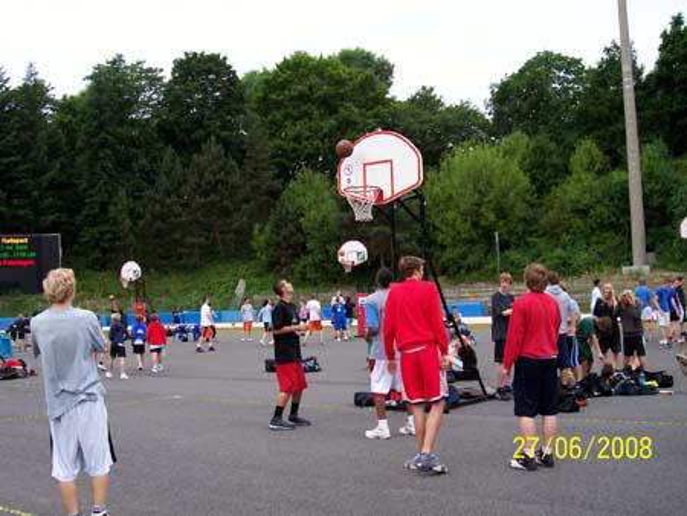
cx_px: 344
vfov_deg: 34.4
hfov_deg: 44.8
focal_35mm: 42
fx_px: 834
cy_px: 258
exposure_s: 1/373
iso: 80
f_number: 2.9
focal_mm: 7
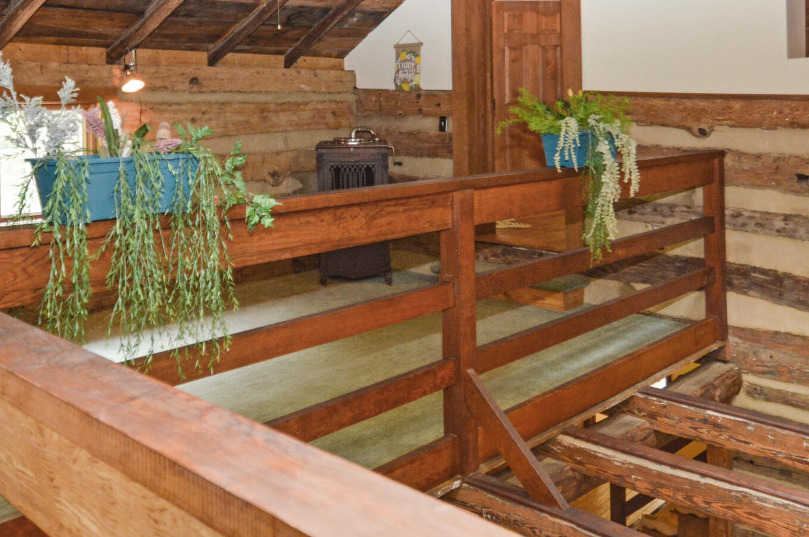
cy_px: 111
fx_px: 741
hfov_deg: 57.2
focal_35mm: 33
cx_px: 378
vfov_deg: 38.4
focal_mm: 10
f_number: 3.5
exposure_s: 1/60
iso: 400
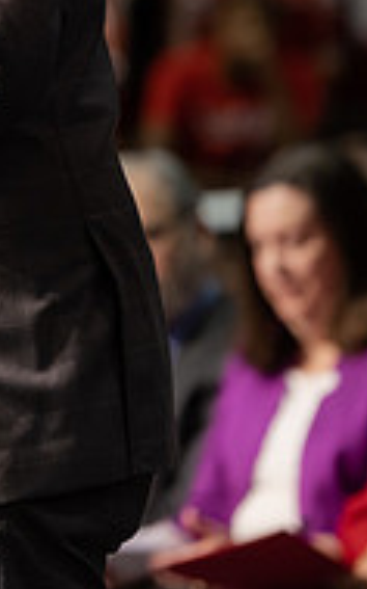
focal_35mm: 548
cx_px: -283
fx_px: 8776
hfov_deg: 2.4
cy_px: 20
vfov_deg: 3.8
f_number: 3.2
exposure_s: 1/320
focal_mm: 175
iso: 1250
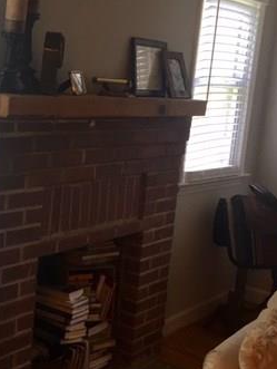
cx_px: 24
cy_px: 176
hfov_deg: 25.3
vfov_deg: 34.3
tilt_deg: -9.5
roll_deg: -4.7
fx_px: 596
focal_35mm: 56
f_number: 2.2
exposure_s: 1/15
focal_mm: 4.15
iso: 40
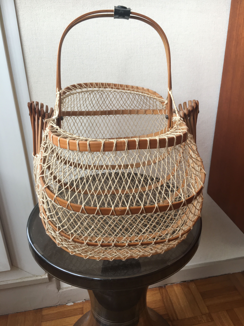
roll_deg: +0.7
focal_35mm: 29
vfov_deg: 61.7
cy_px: 163
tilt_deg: -24.9
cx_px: 122
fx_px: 273
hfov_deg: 48.2
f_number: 2.2
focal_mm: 4.15
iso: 32
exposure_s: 1/50
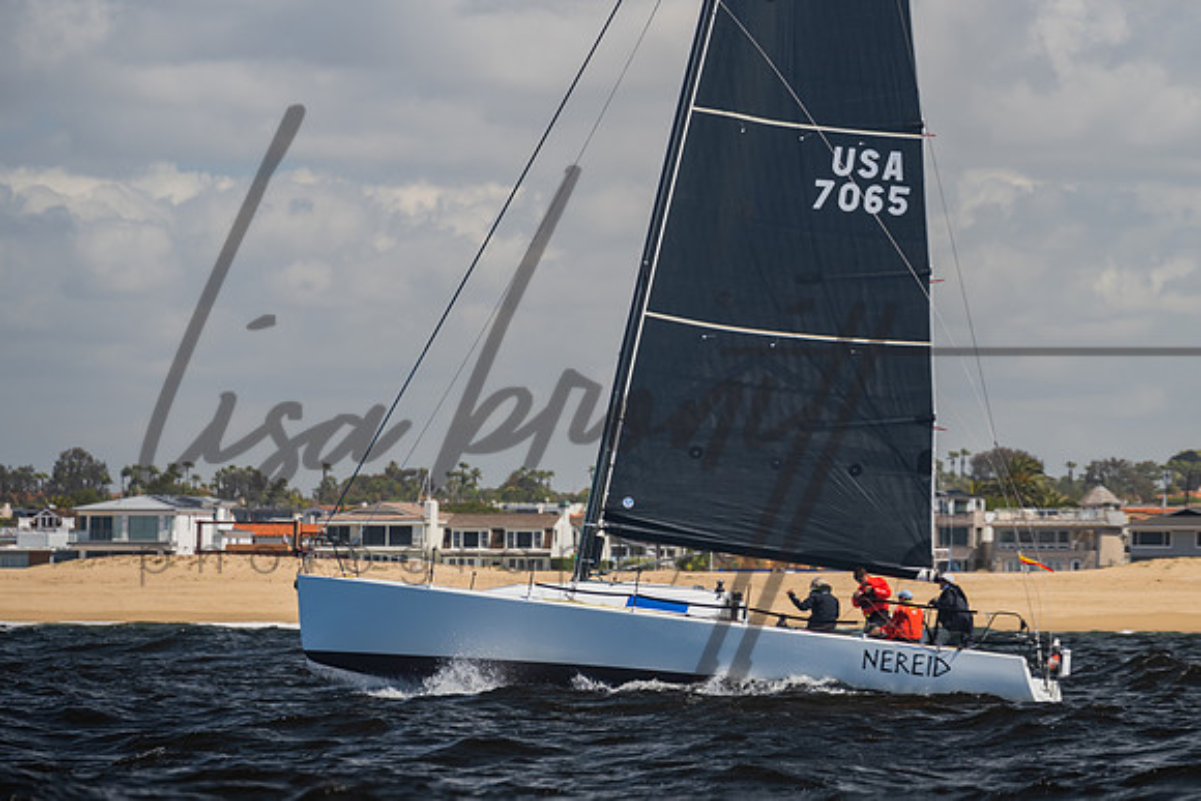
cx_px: 713
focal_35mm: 266
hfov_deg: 7.7
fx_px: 8884
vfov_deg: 5.2
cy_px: 326
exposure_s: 1/250
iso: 100
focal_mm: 185
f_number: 6.3
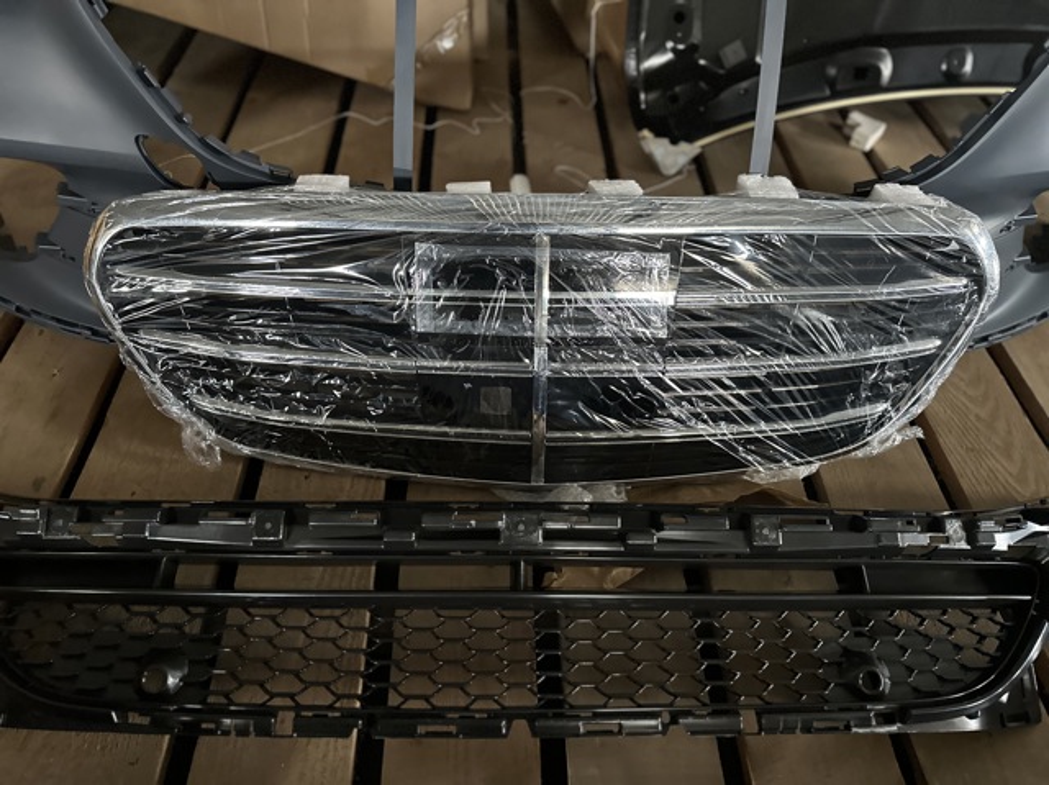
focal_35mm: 24
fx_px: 727
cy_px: 392
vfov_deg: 56.8
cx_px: 524
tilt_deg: -47.1
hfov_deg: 71.6
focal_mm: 6.86
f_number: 1.78
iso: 1000
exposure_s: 1/39
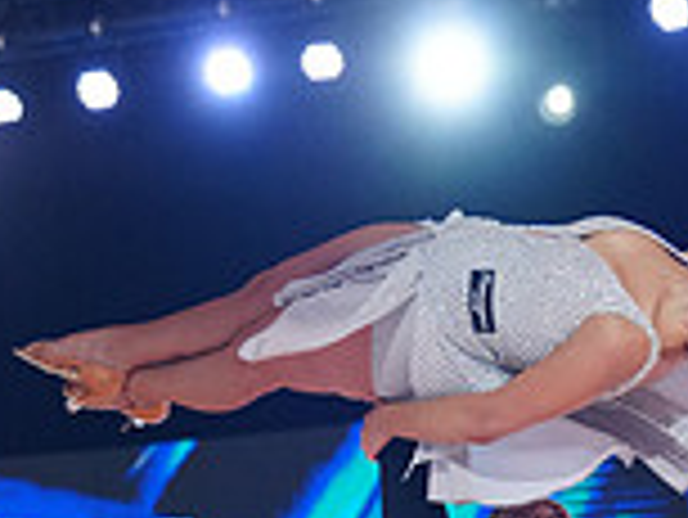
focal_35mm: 255
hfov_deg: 7.8
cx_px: 443
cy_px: 874
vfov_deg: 5.8
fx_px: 5072
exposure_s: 1/500
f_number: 2.8
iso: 2000
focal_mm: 70
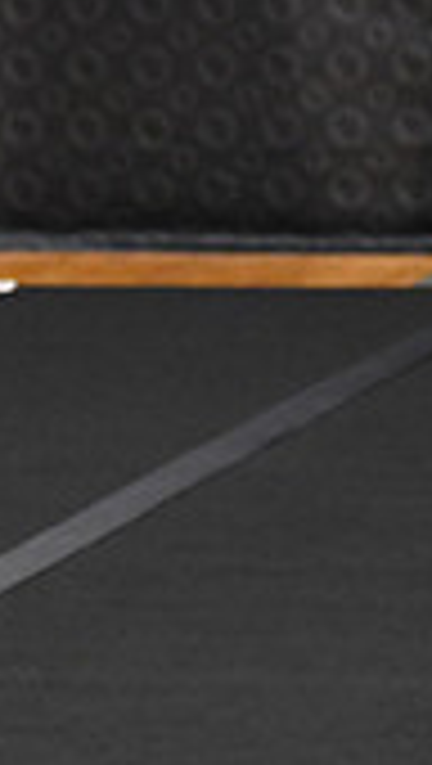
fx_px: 13258
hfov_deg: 1.9
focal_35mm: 653
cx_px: -837
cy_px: 133
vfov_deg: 3.3
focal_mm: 122
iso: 5000
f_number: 2.8
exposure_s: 1/800
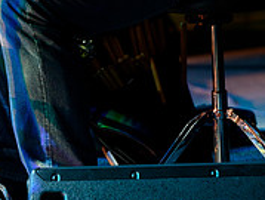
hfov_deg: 6.8
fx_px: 2217
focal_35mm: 289
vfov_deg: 5.1
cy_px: -121
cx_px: 69
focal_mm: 120
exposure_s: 1/100
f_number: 5
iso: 3200
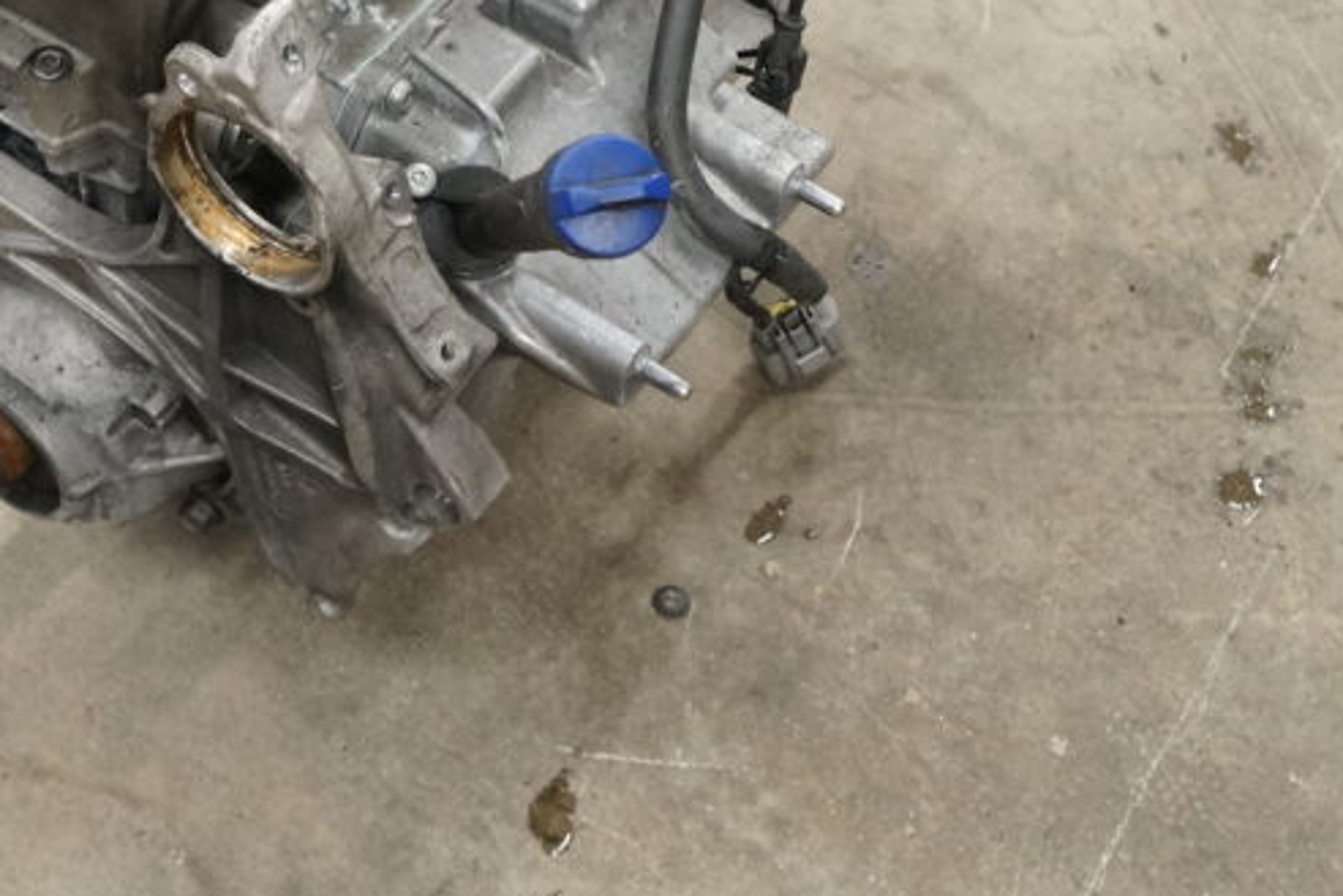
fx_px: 3136
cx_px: 365
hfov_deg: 24.0
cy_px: 208
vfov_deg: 16.2
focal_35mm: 84
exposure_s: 1/60
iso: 1250
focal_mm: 27
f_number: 4.5
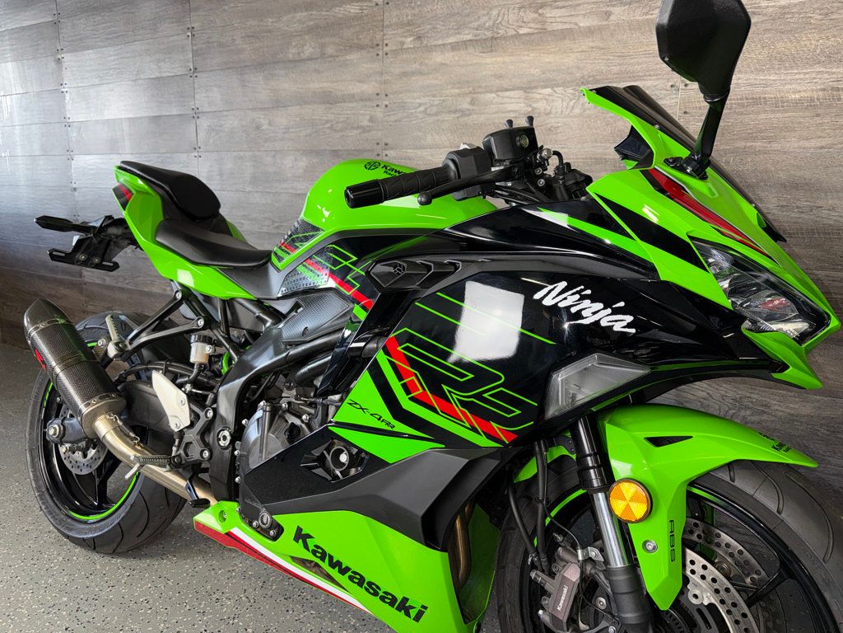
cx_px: 422
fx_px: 584
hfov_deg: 71.6
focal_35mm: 24
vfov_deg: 56.8
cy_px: 316
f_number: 1.78
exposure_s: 1/35
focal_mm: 6.76
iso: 50
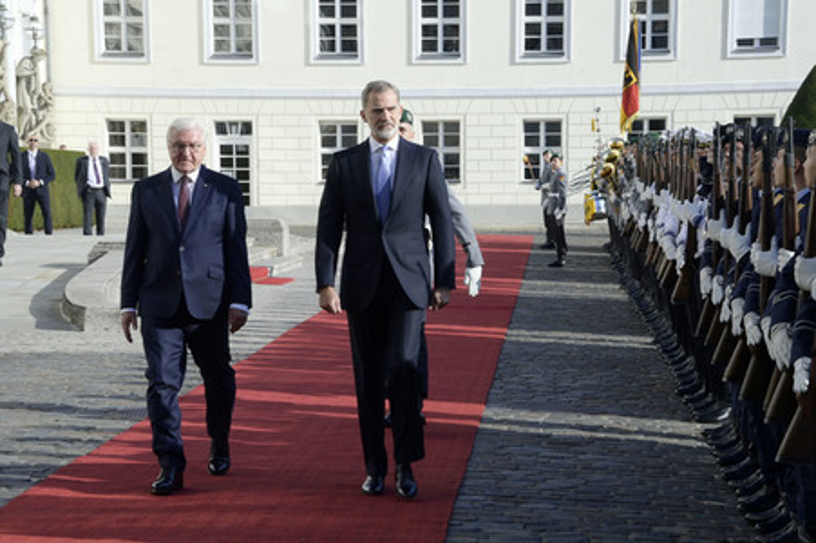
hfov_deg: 17.7
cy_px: 272
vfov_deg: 11.8
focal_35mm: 116
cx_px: 408
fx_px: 2627
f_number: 18
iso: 640
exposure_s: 1/250
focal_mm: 116
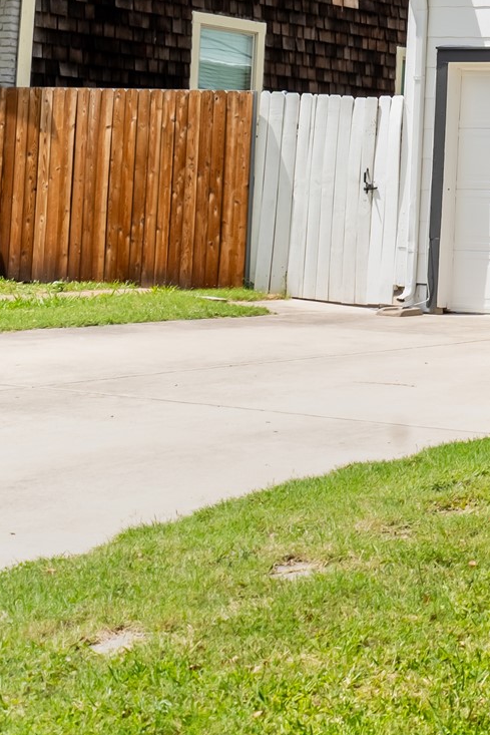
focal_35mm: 80
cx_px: 1056
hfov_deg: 13.8
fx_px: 1632
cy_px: 136
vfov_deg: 24.9
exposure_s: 1/8000
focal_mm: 27
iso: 100
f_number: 8
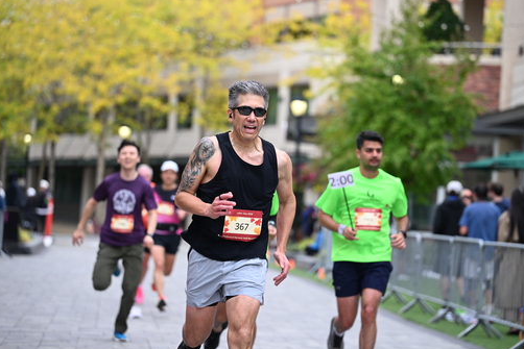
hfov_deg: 16.3
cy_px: 162
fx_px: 1834
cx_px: 263
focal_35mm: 126
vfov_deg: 10.9
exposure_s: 1/2000
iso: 640
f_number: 2.8
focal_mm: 115
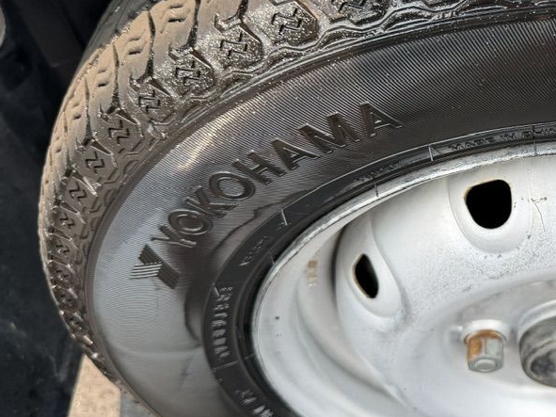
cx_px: 563
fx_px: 835
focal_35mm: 52
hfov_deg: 33.5
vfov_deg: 27.9
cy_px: 158
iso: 100
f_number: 1.78
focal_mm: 6.76
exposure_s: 1/1005
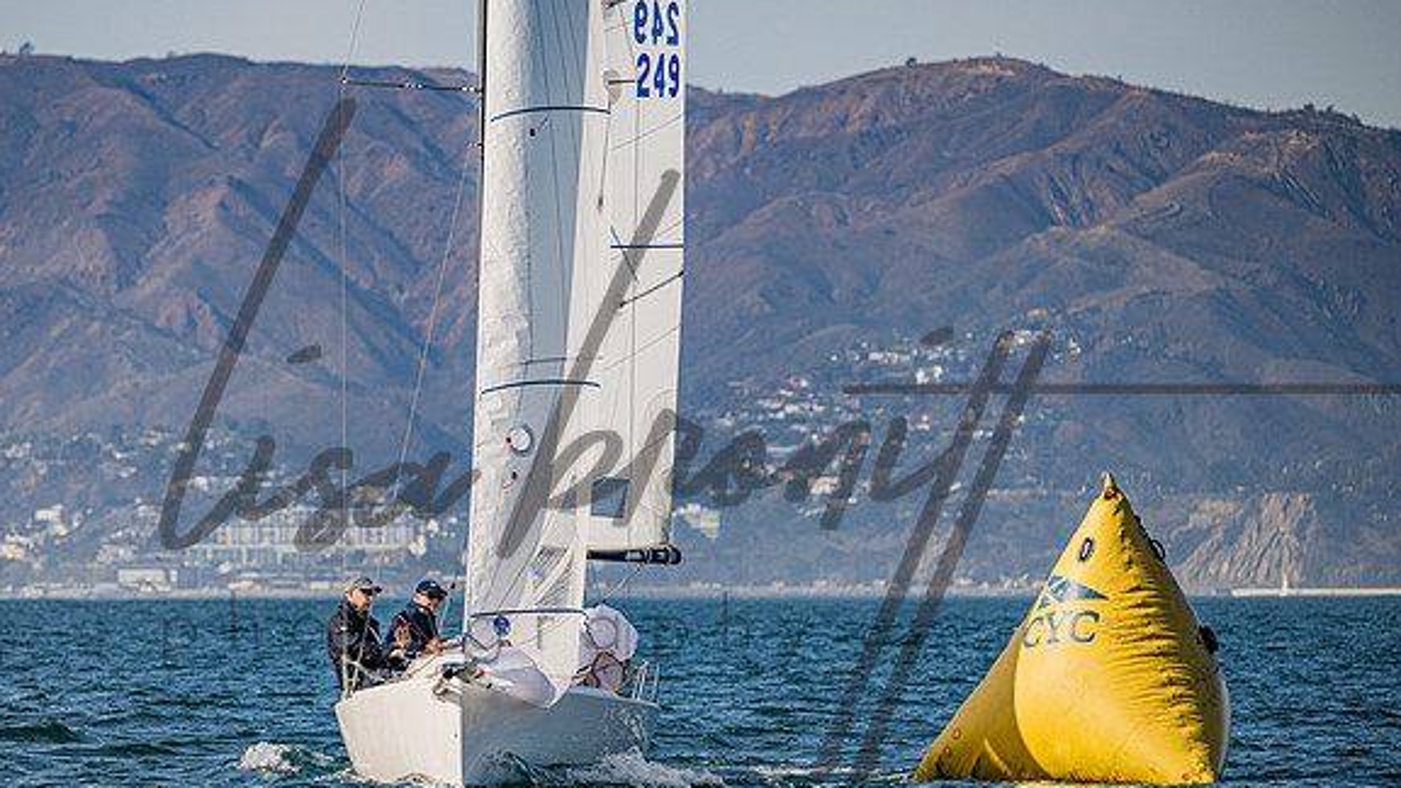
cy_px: 595
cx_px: 526
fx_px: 12742
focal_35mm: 343
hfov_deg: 6.3
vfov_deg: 3.5
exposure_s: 1/3200
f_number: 5.6
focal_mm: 240
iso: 320
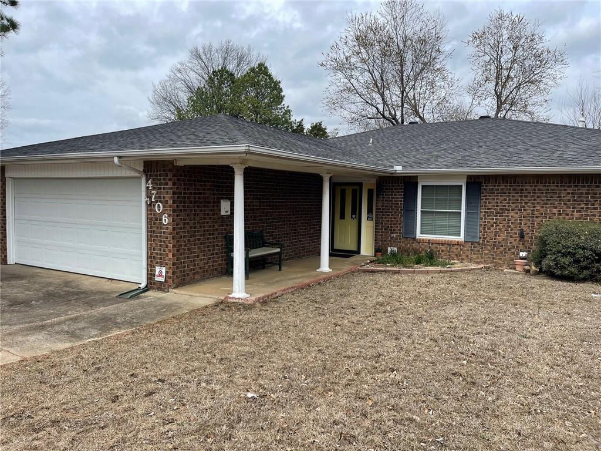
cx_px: 300
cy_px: 226
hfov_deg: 67.3
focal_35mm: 26
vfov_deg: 53.1
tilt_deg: -3.5
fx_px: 451
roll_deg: -1.2
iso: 32
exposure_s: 1/1912
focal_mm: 5.1
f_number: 1.6
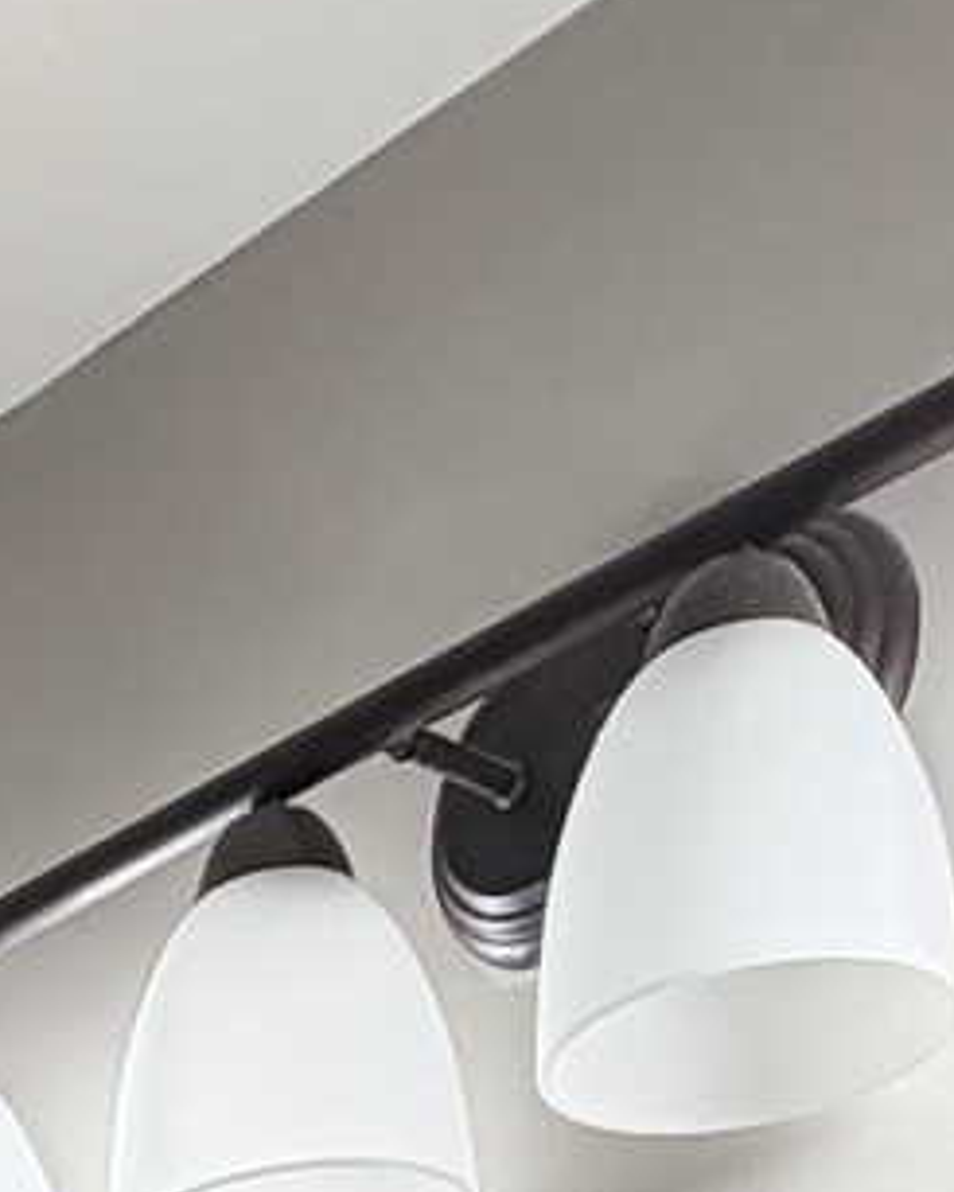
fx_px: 3633
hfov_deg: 14.2
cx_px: -393
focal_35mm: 103
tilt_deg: -0.3
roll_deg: -1.5
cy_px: 2777
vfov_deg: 13.8
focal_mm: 2.22
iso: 250
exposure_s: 1/120
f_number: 2.2
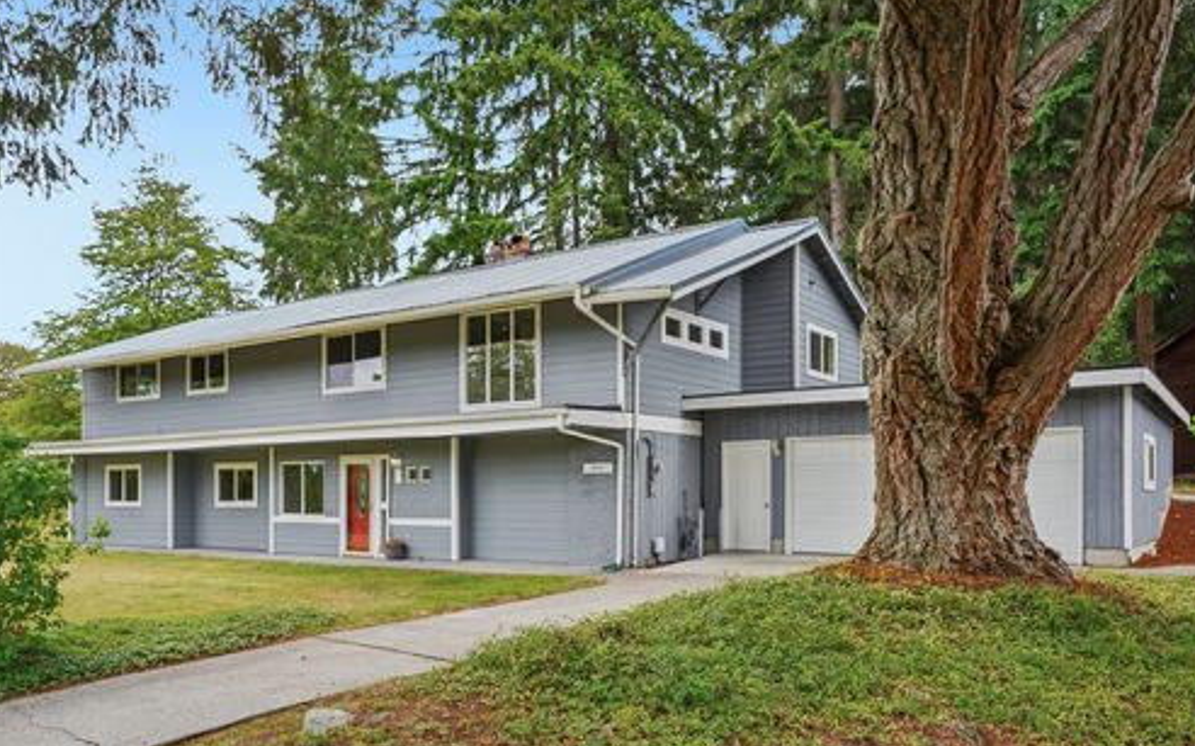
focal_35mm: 29
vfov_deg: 43.1
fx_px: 944
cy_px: 397
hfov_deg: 64.7
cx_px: 593
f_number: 8
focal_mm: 28
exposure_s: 1/125
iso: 200
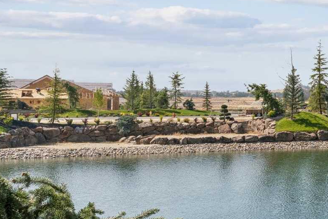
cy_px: 101
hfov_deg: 22.2
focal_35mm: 68
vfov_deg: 20.1
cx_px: 541
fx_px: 618
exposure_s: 1/500
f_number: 13
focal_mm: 17.2
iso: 400
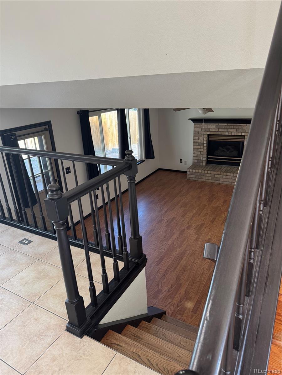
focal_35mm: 24
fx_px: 261
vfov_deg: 71.6
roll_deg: +3.1
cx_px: 141
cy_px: 188
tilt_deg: -21.1
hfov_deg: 56.8
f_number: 1.78
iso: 200
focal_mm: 6.76
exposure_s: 1/121
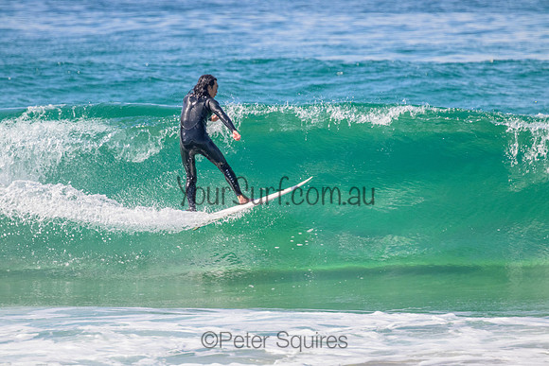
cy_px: 183
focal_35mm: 800
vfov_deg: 1.7
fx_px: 12202
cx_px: 274
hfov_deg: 2.6
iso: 2500
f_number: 11
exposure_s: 1/2000
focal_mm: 800
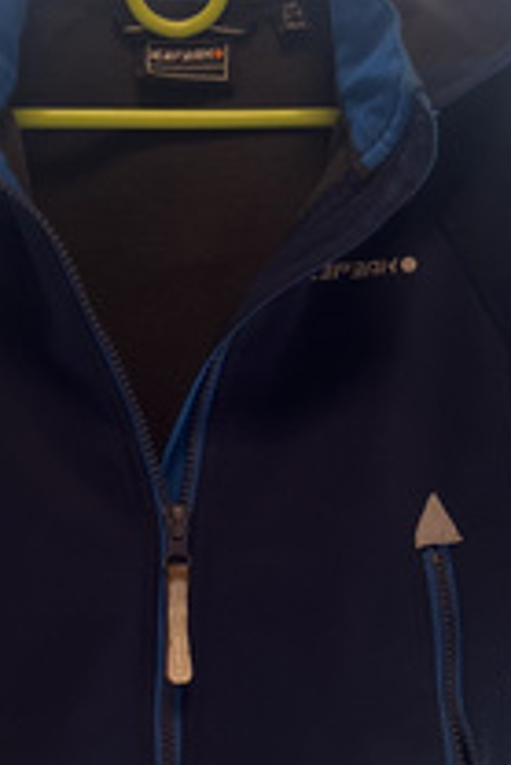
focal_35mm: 65
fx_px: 1382
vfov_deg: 30.9
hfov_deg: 20.9
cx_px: 182
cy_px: 438
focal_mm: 5.1
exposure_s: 1/122
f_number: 1.6
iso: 64
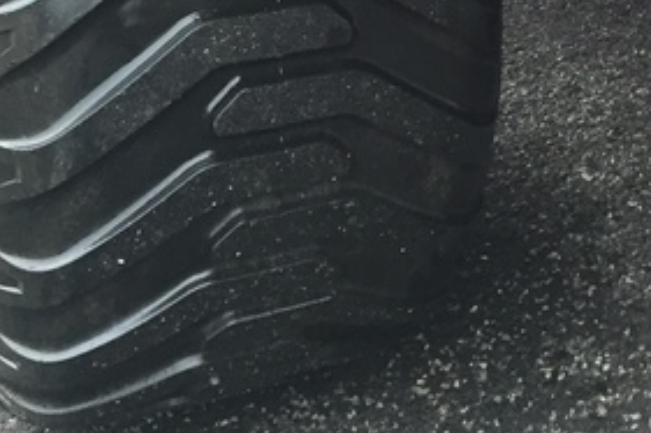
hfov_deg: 21.6
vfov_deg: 14.6
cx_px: 827
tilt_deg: -8.1
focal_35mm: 86
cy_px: -245
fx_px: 1554
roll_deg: -1.1
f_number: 2.2
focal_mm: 4.15
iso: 50
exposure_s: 1/30
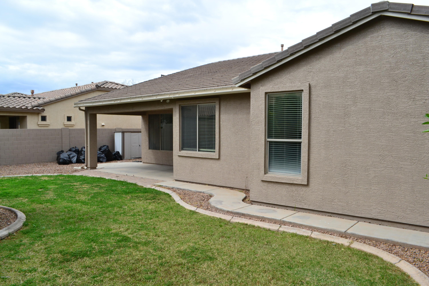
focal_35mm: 27
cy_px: 143
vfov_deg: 47.9
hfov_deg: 67.4
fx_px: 322
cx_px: 214
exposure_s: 1/320
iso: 400
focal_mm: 18
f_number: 11
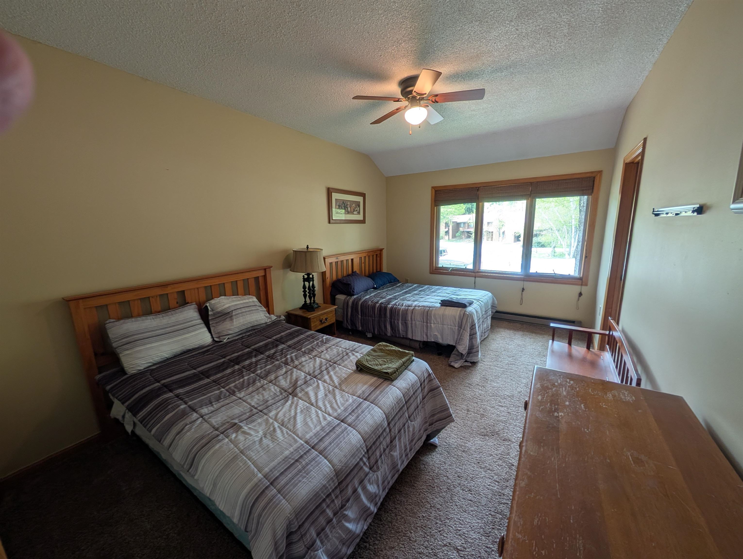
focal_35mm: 12
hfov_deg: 110.5
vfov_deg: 94.6
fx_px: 258
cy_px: 280
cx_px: 372
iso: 106
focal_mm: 2.02
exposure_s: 1/120
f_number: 1.7
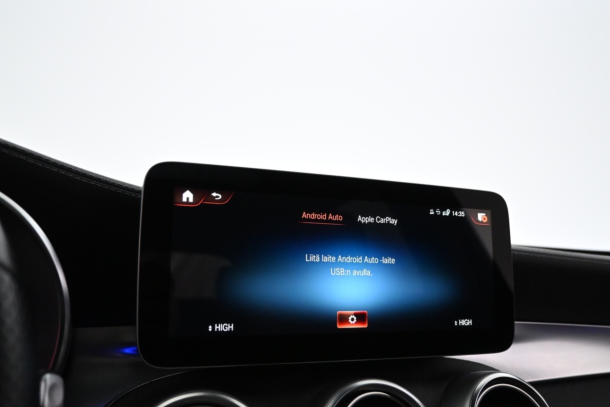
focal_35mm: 30
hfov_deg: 61.9
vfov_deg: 43.5
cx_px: 305
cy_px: 236
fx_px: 508
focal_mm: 16
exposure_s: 1/125
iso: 3200
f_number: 3.5
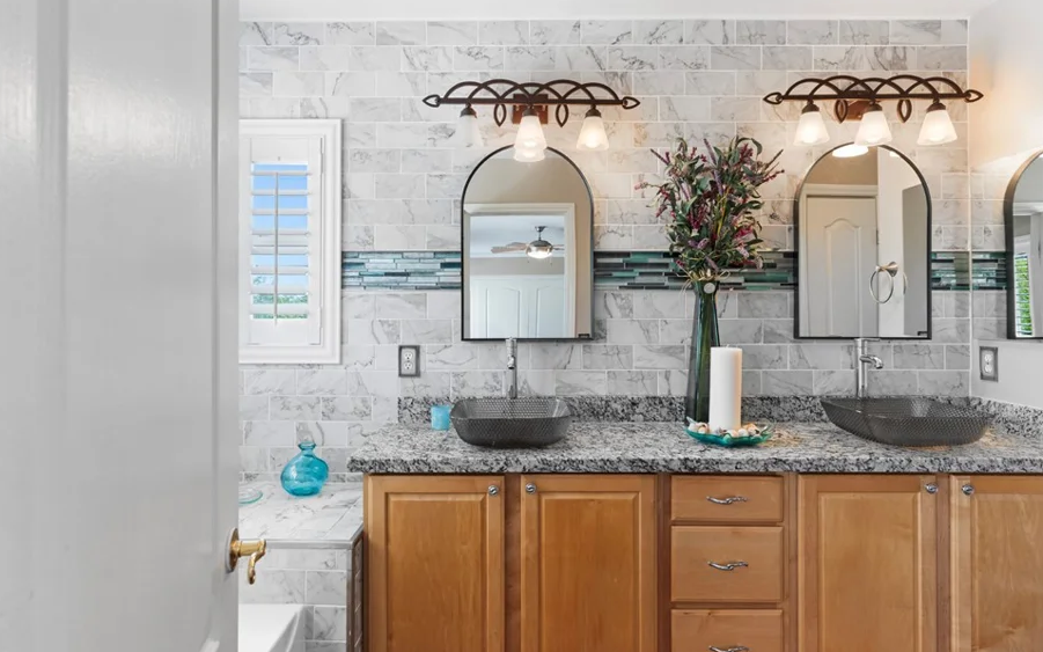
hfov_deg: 79.6
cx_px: 507
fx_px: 625
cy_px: 306
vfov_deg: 55.0
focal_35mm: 22
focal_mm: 19
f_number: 8
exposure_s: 1/6
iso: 400
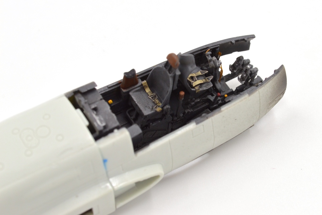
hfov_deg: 24.6
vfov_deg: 16.6
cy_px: 108
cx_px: 161
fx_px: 738
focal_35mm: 82
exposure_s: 1/60
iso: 400
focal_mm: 55
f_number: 13
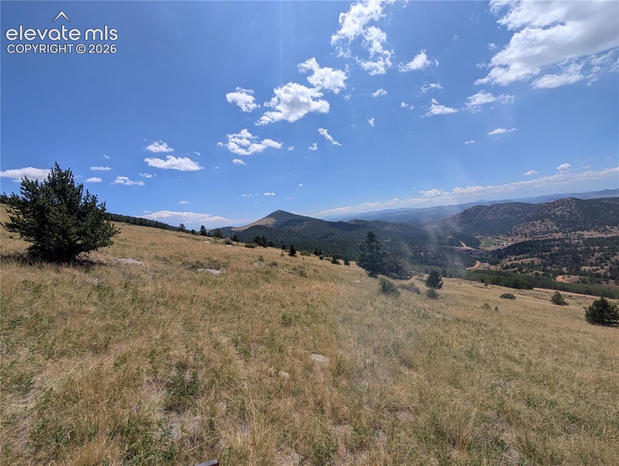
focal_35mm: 12
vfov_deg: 94.7
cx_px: 310
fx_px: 215
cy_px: 233
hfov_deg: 110.5
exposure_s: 1/8333
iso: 52
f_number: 1.7
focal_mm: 2.02
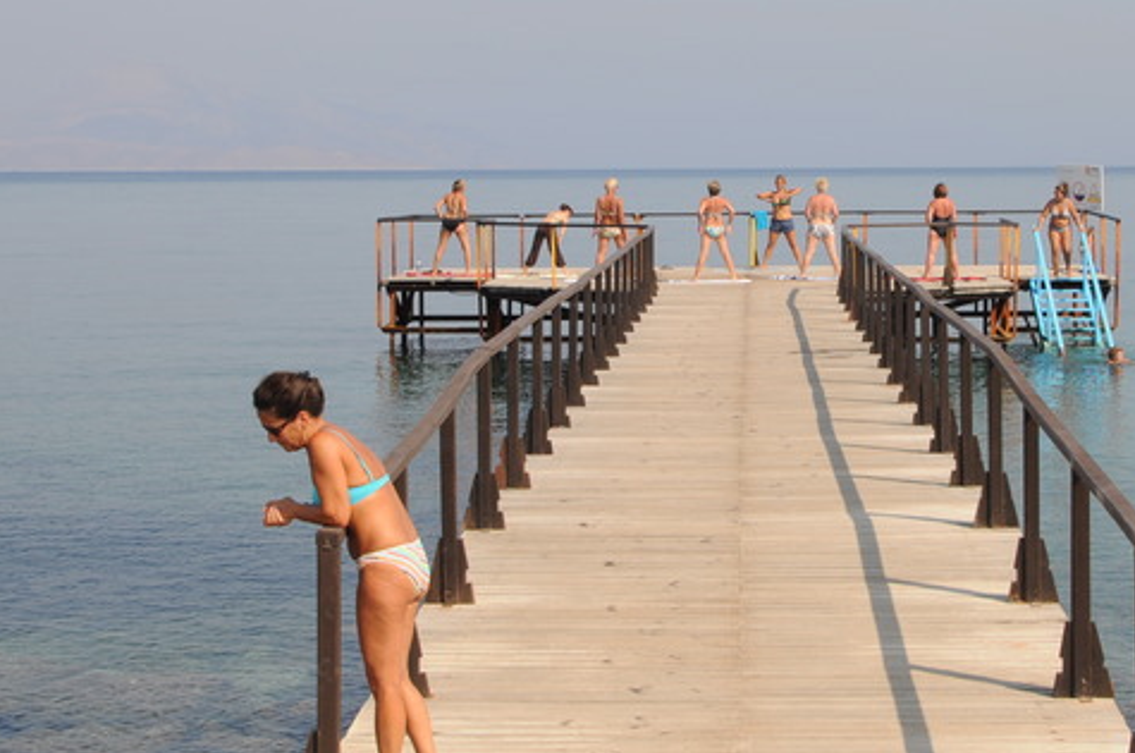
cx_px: 757
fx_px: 2864
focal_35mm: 91
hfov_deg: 22.3
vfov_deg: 15.0
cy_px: 283
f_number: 13
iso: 200
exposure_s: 1/200
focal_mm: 36
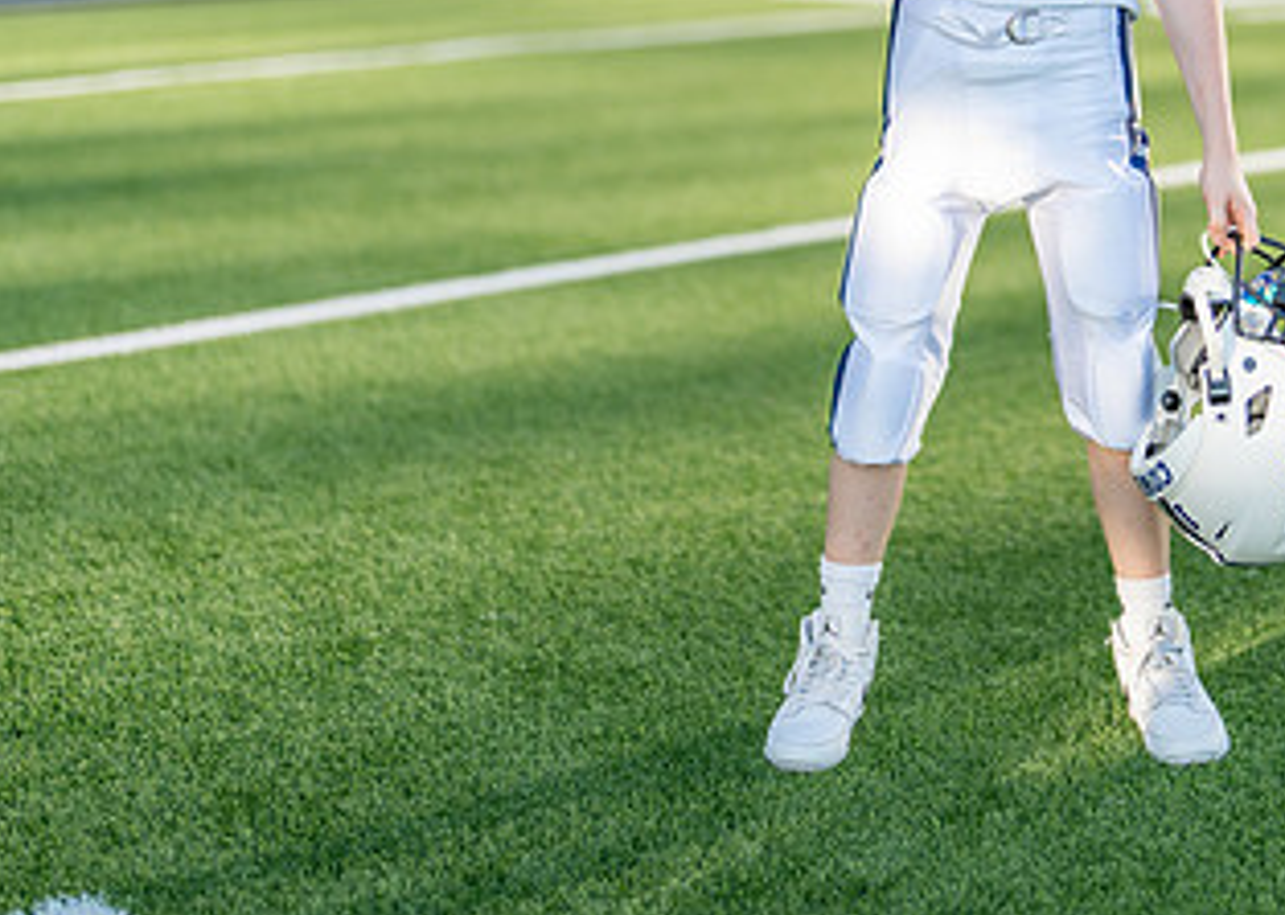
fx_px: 3573
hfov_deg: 20.1
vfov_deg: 14.5
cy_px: 98
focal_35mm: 98
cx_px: 1047
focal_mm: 50
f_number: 1.2
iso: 100
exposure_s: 1/2500
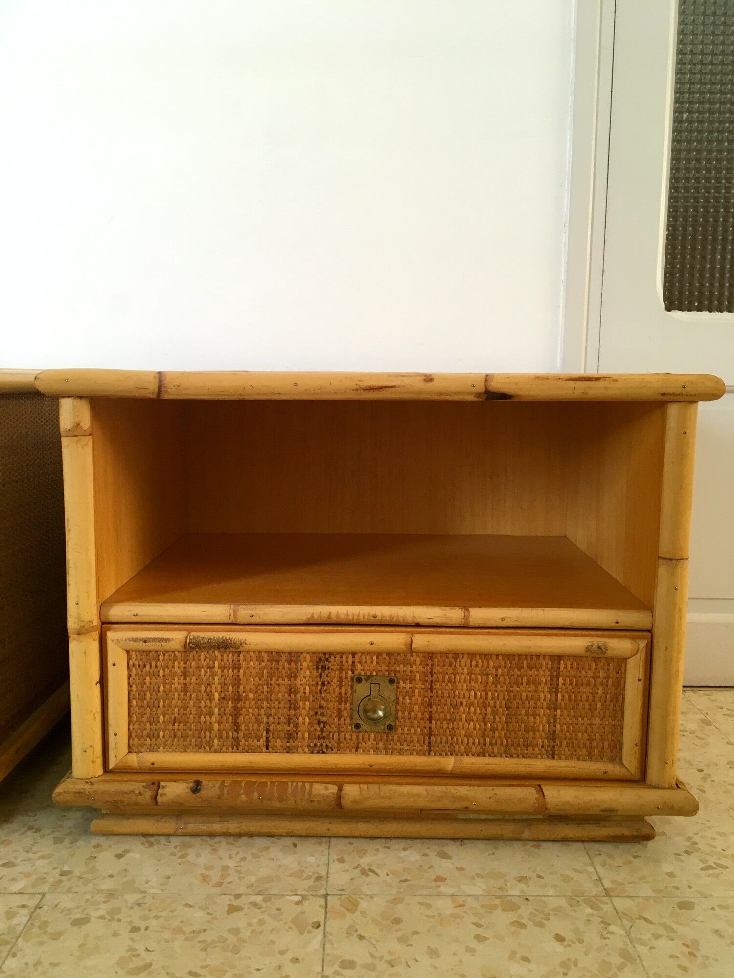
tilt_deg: -8.9
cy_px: 489
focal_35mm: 29
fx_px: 820
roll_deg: -0.5
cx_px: 367
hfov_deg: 48.2
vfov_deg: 61.7
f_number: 2.2
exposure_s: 1/33
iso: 100
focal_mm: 4.15
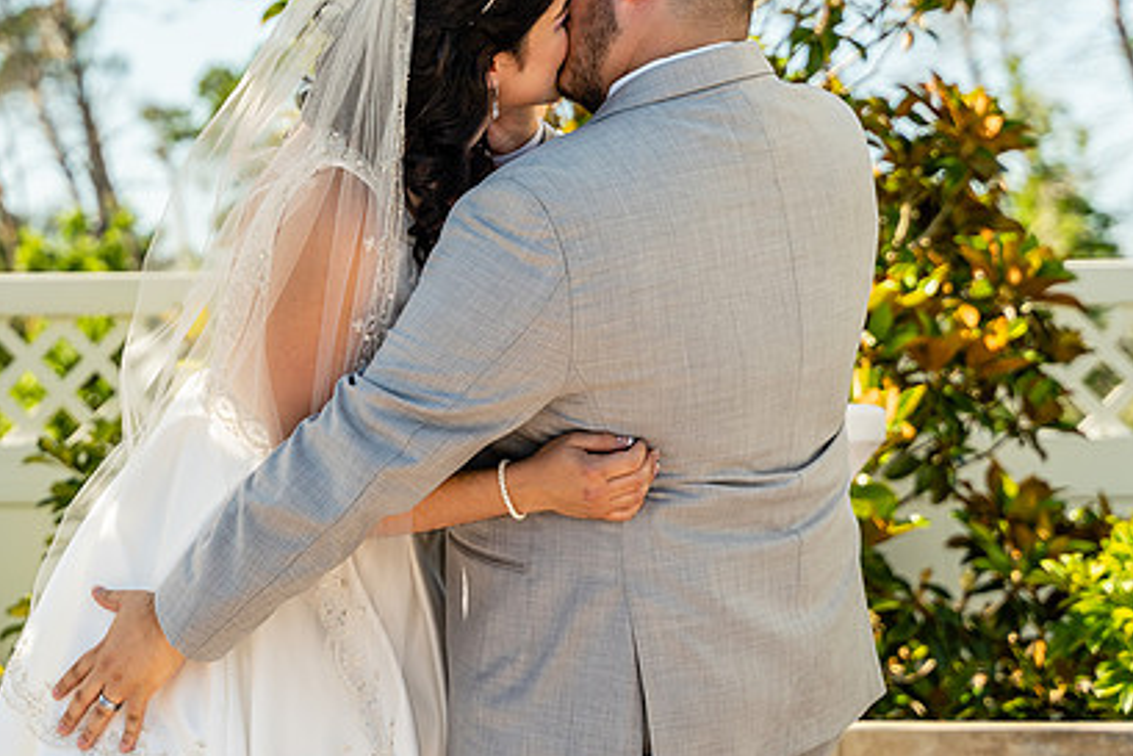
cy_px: 52
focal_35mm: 157
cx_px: 110
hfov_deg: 13.0
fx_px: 4943
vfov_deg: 8.7
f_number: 4.5
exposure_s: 1/320
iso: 100
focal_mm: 75
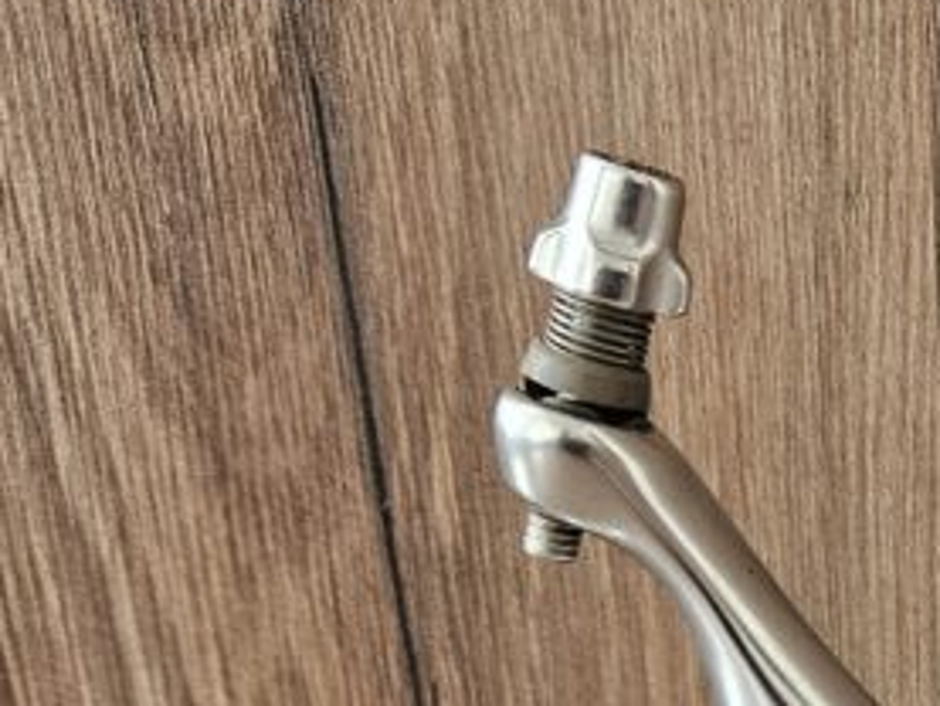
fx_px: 2309
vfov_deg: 16.0
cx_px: 1385
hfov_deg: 20.0
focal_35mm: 85
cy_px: 1035
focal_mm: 5.4
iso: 250
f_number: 1.8
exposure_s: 1/142
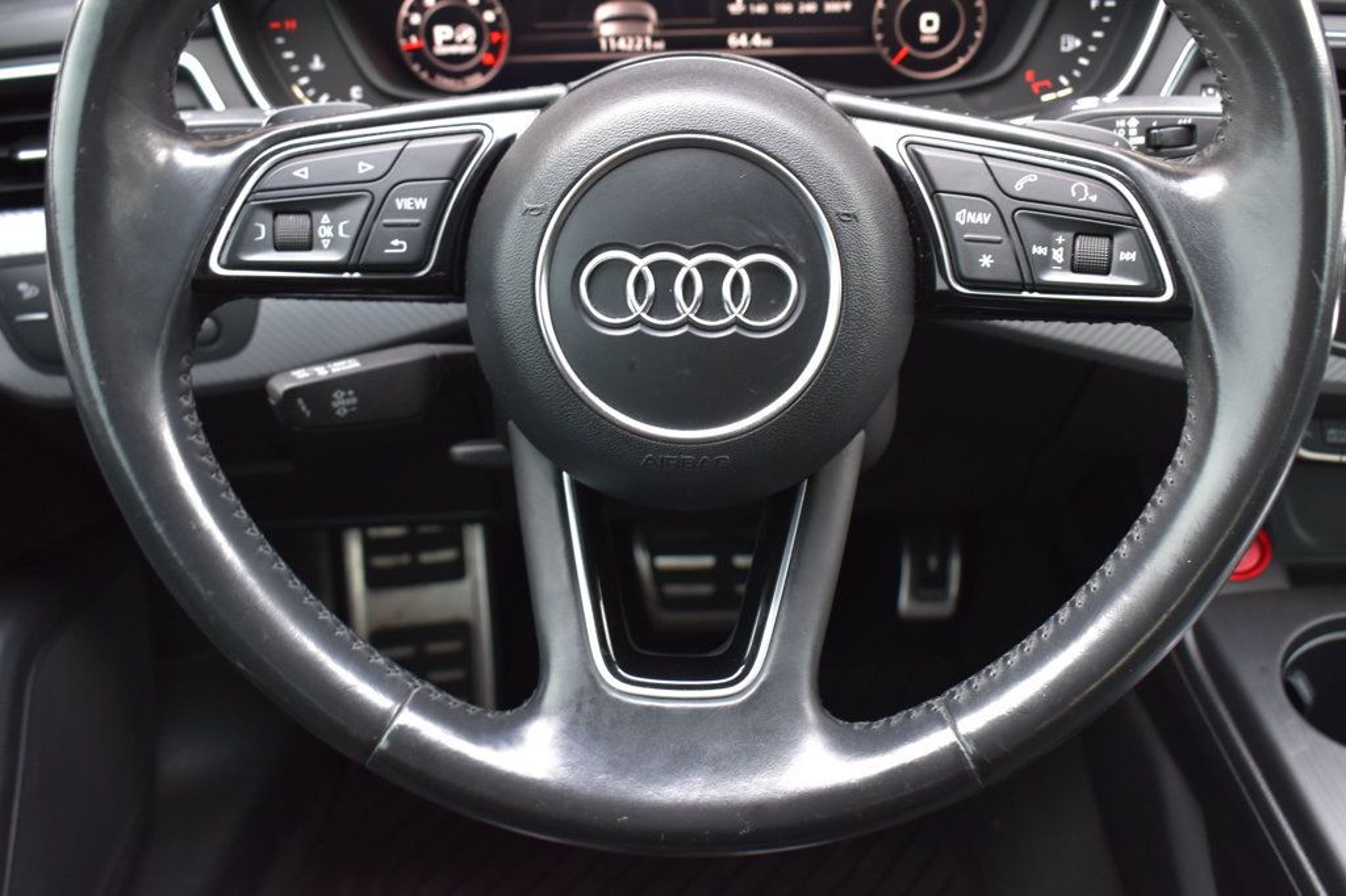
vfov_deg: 33.0
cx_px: 673
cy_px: 448
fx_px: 1514
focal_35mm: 40
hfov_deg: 47.9
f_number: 6.3
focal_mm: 27
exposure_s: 1/15
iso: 900
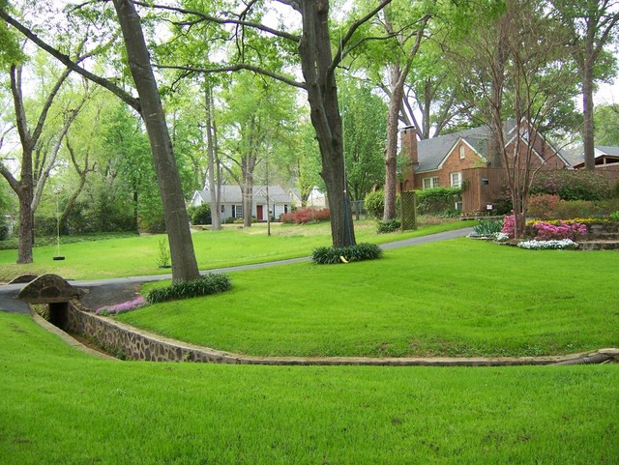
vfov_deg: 39.7
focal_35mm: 36
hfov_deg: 51.3
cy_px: 232
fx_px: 644
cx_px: 310
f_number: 2.8
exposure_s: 1/160
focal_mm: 6
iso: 80
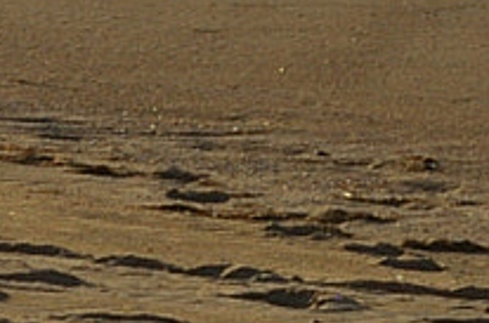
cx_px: 631
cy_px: -434
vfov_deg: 2.1
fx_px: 8658
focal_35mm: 639
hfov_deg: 3.2
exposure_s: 1/350
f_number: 11
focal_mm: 55
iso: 200
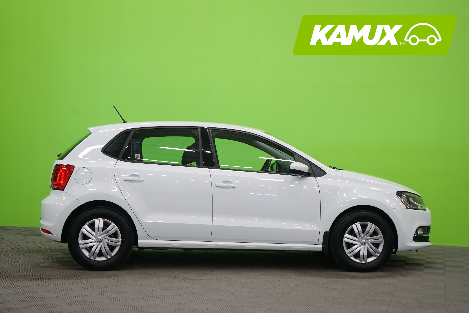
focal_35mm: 52
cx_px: 234
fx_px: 677
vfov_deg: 26.0
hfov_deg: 38.2
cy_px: 156
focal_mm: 52
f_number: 5
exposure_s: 1/10
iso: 400
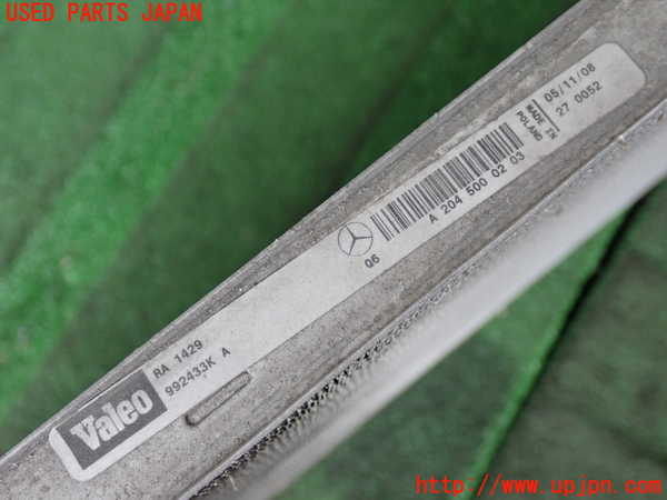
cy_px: 250
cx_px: 334
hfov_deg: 45.8
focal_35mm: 41
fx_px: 790
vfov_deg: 35.1
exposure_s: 1/40
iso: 400
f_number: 2.8
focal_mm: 7.31
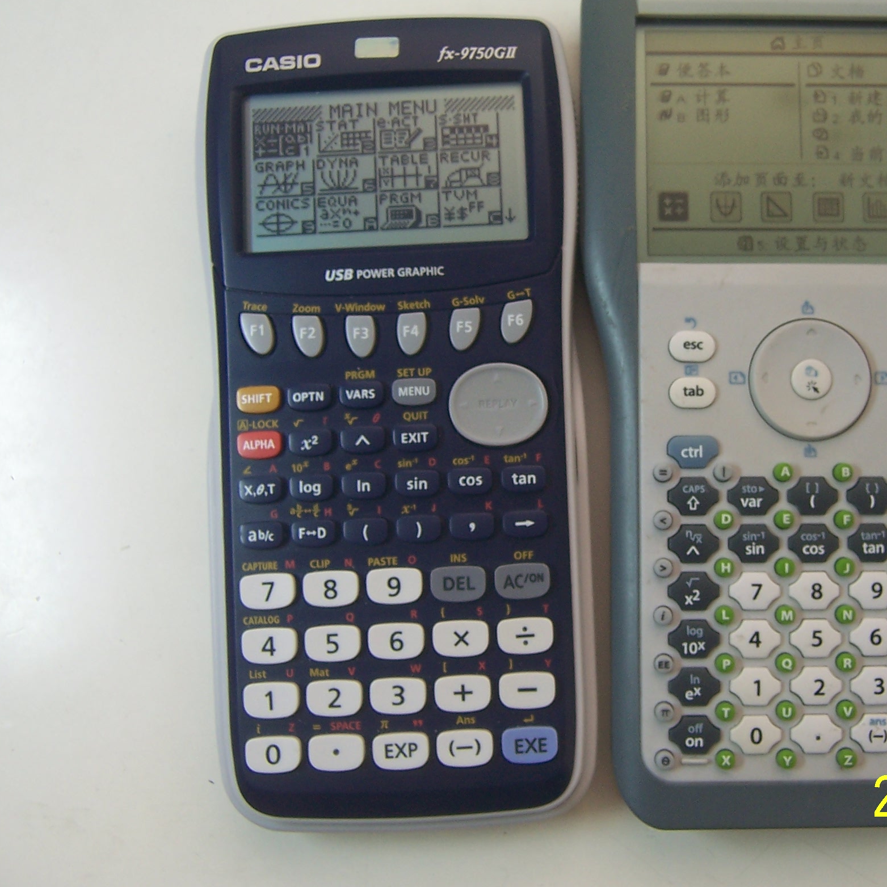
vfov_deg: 39.2
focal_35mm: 43
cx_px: 564
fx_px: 1247
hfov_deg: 38.9
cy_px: 428
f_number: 3.4
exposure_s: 1/30
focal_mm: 5.5
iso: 80
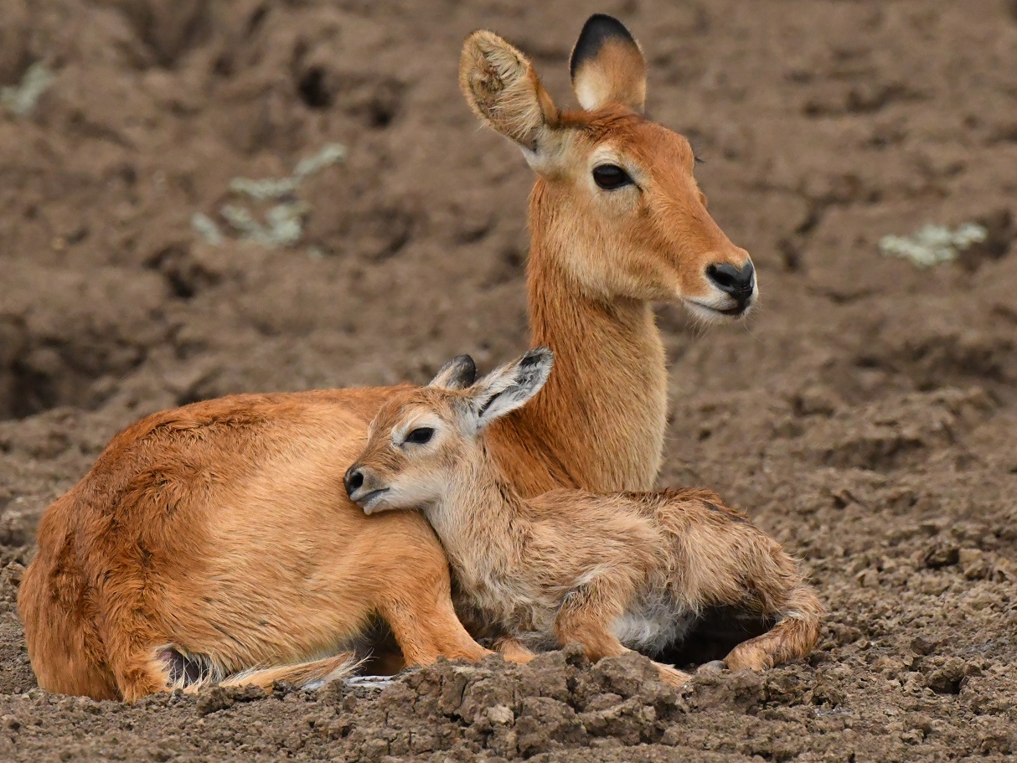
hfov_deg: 2.0
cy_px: 358
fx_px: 28798
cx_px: 593
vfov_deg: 1.5
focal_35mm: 980
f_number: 9
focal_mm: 550
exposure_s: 1/2000
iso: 7200
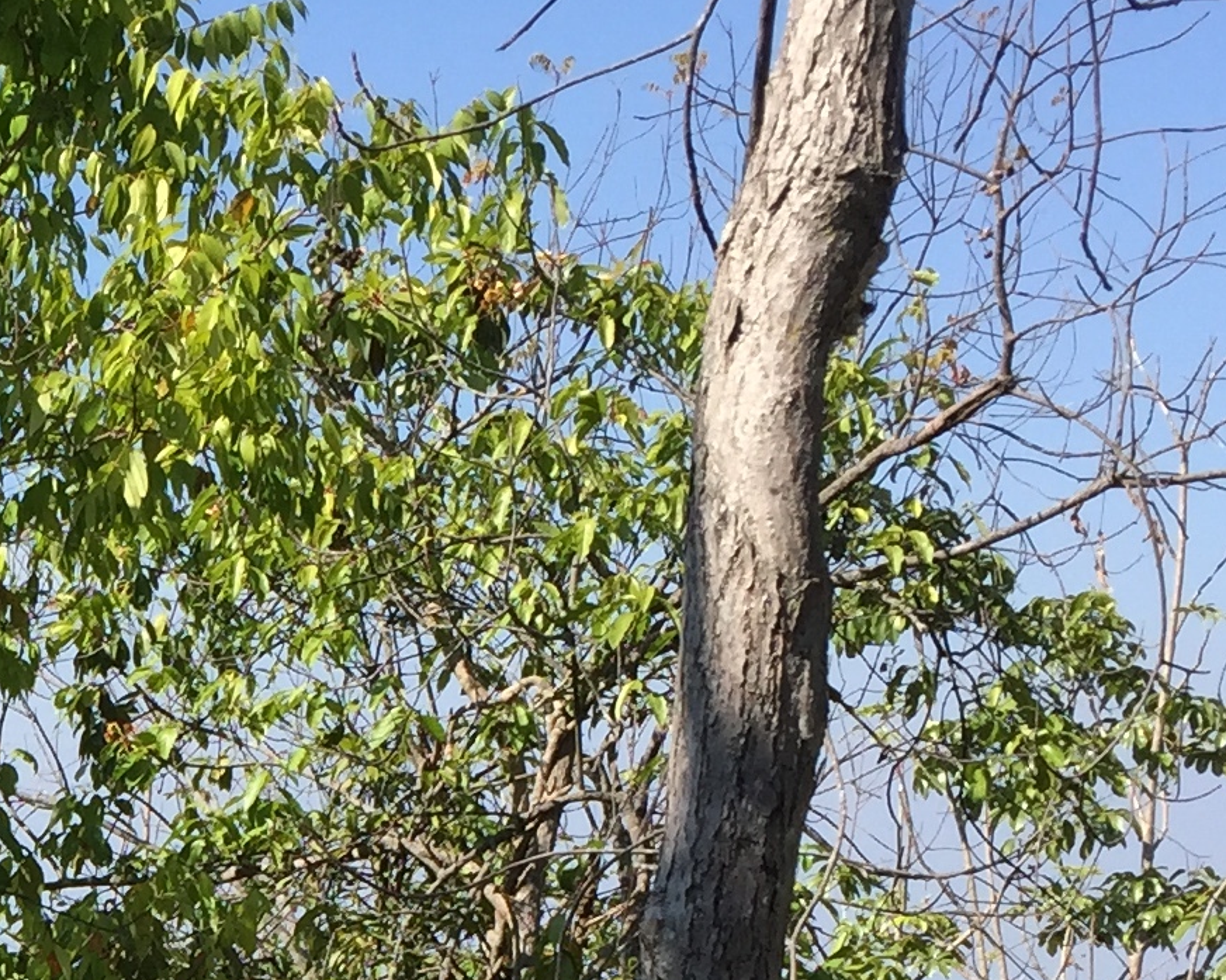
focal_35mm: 106
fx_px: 3845
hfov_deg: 17.1
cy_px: 1347
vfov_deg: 13.9
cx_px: -330
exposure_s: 1/1236
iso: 32
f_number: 2.2
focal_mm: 4.15
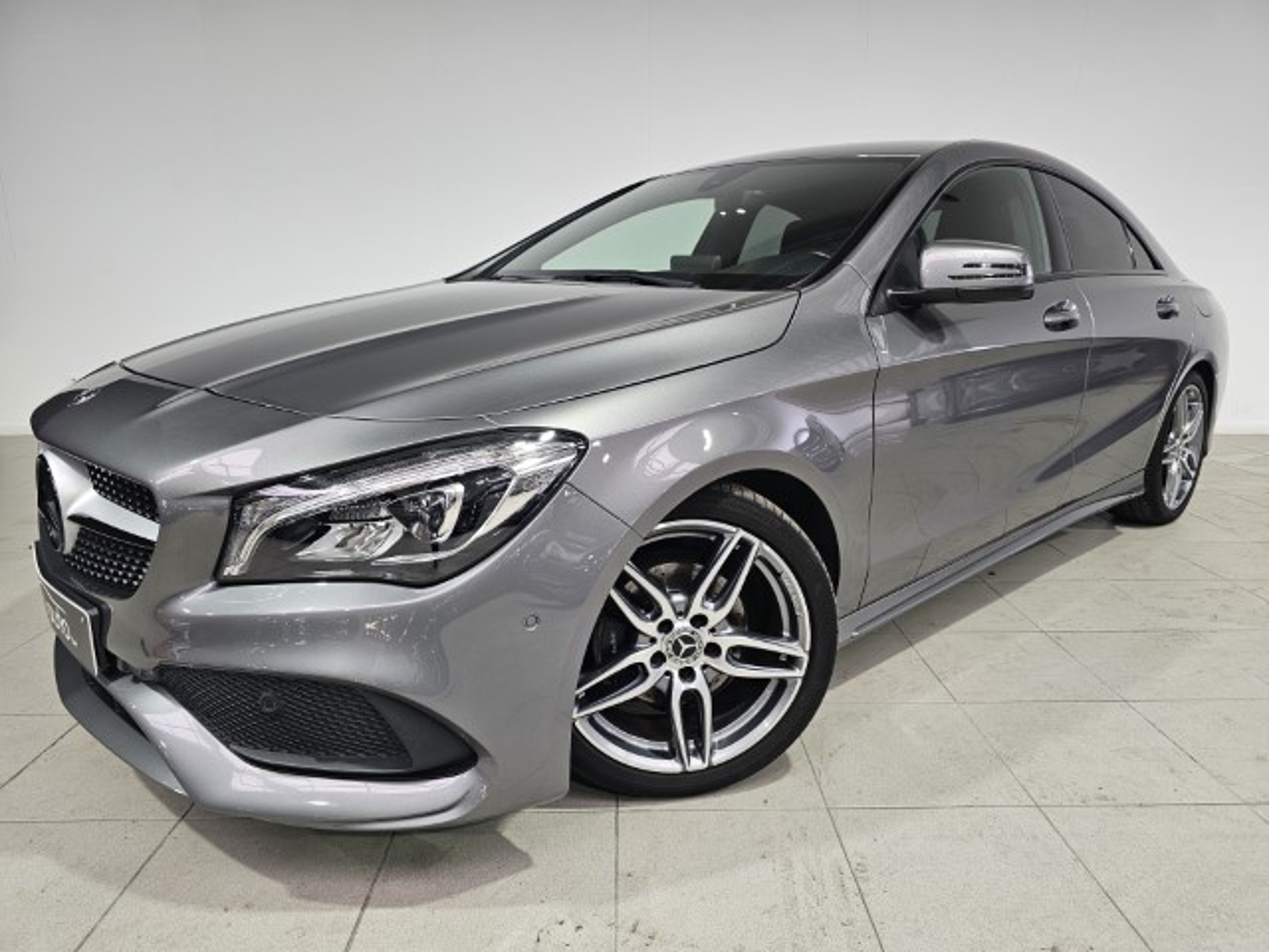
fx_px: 843
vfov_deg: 58.9
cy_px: 476
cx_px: 634
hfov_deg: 73.9
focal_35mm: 23
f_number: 1.7
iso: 80
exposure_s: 1/100
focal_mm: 6.3
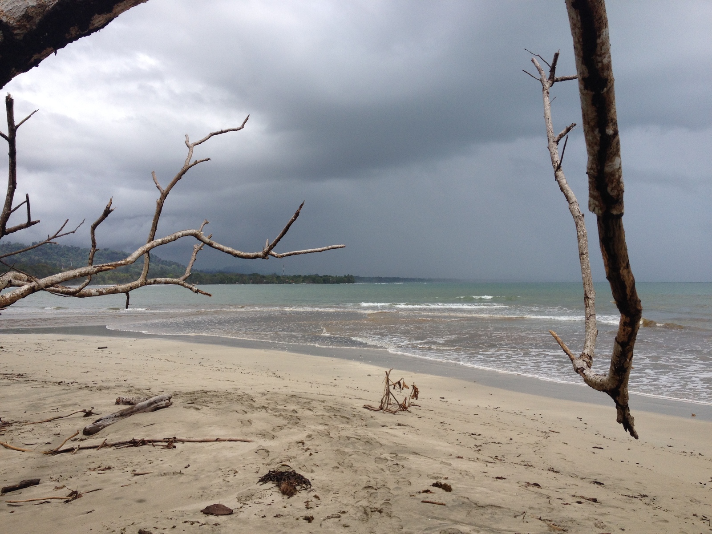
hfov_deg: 52.6
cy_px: 267
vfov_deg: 40.7
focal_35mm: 35
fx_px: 720
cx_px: 356
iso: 50
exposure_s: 1/3247
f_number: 2.4
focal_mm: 4.28
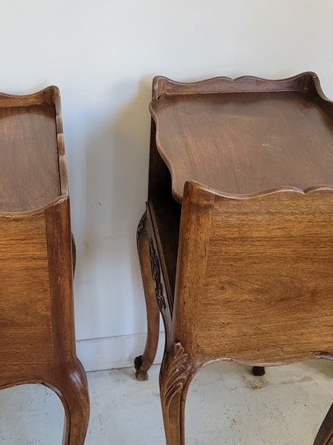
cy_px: 225
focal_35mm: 48
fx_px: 616
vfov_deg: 39.7
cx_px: 107
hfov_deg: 30.0
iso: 320
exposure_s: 1/100
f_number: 1.8
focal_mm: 5.4
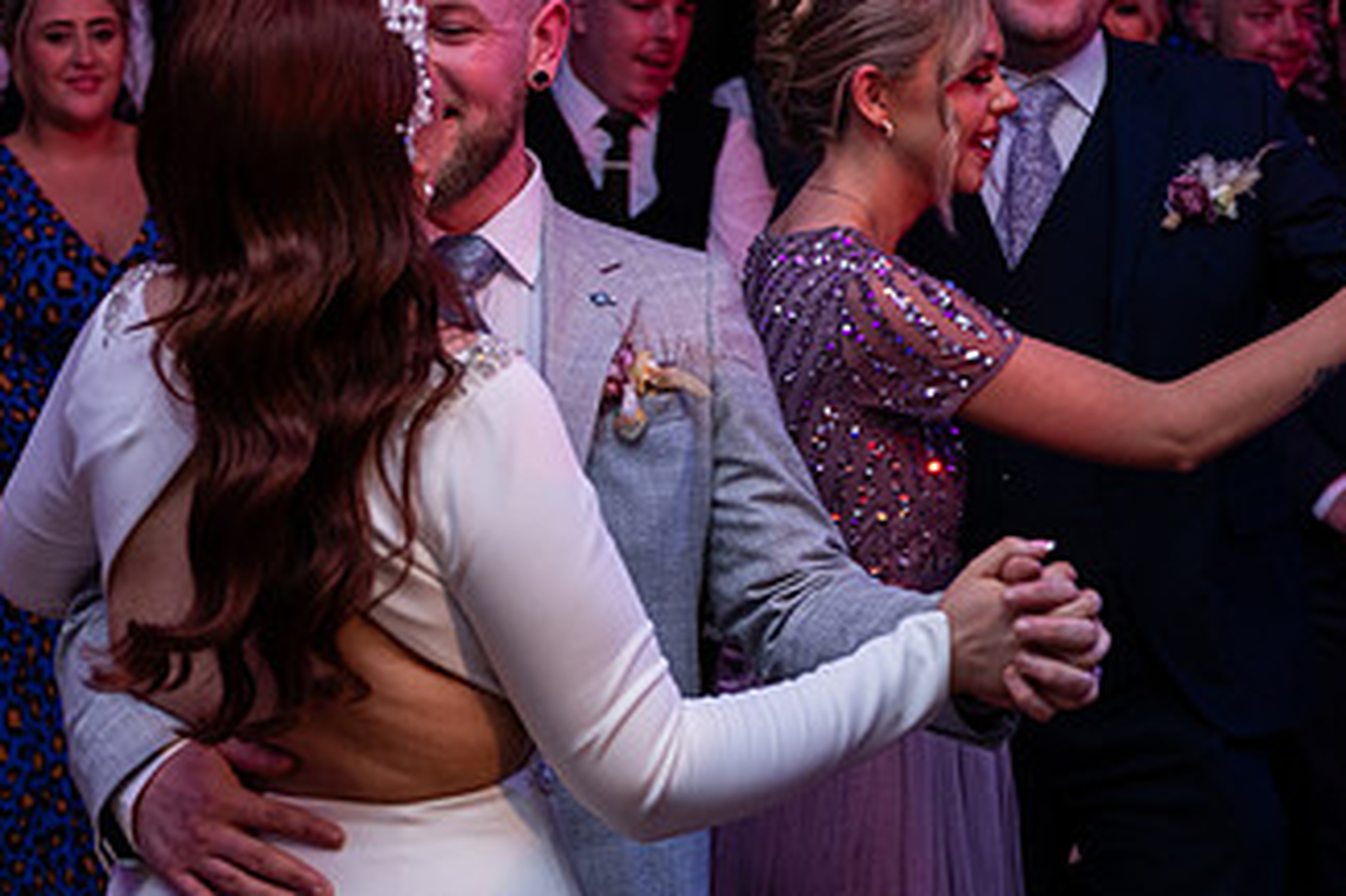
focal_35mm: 89
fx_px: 3326
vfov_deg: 15.3
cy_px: 469
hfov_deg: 22.8
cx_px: 549
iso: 500
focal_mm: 50
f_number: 3.5
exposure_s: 1/160
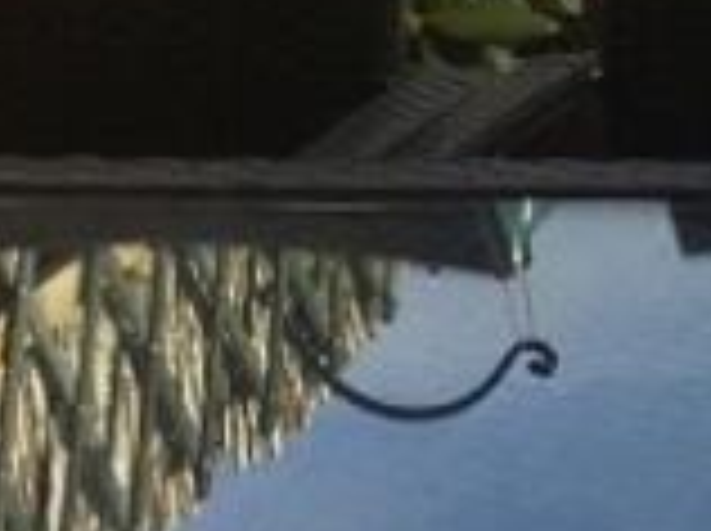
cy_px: -1071
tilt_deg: -6.9
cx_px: 1971
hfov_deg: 9.0
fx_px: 3856
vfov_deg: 7.0
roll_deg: +1.5
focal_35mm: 188
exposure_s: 1/509
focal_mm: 4.15
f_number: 2.2
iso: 25
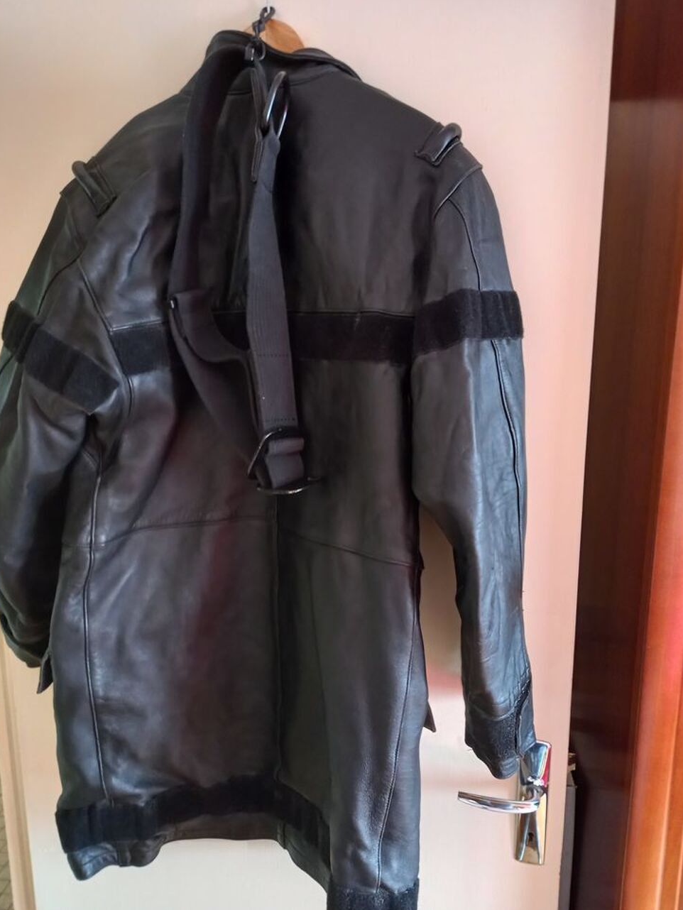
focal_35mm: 26
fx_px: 684
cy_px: 472
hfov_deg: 53.1
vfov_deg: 67.3
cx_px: 347
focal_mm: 4.6
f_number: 2
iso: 250
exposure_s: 1/25
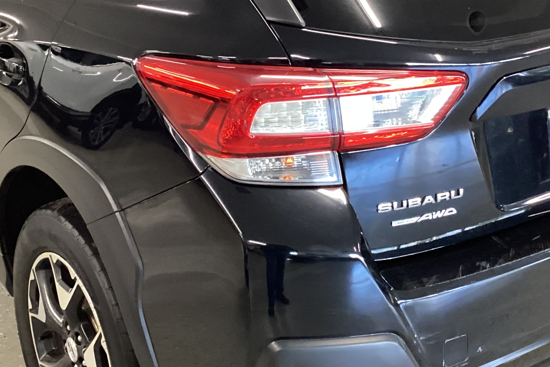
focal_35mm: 60
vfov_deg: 22.5
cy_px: 110
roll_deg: -0.4
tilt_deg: -19.7
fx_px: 917
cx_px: 261
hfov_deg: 33.4
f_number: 2.4
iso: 320
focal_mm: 3.3
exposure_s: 1/30
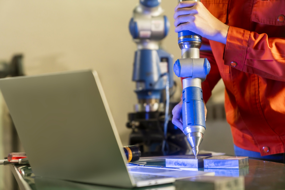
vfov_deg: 19.5
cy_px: 95
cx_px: 142
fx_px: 554
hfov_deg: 28.8
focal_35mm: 70
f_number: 2.8
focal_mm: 70
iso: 800
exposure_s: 1/200
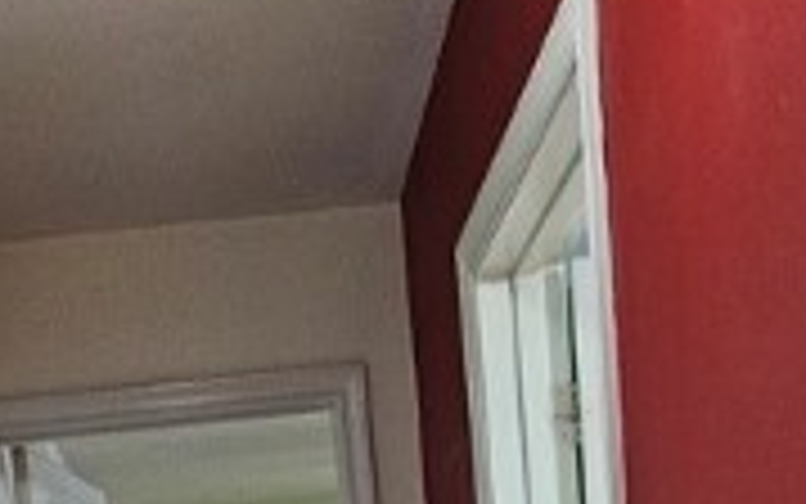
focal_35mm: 59
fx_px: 1296
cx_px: 266
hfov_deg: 34.2
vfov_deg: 17.4
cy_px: 940
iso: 320
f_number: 2.2
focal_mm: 2.2
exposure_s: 1/30
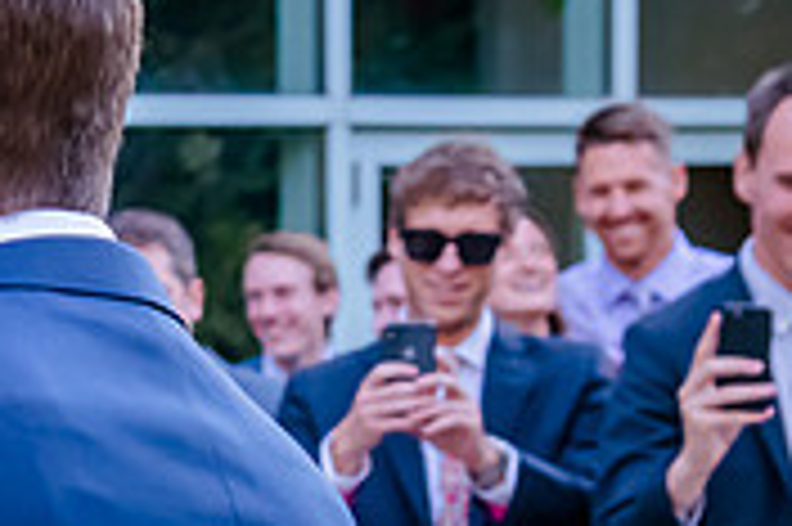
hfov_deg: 10.1
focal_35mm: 196
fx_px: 4308
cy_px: 631
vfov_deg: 6.9
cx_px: -418
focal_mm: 58
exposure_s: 1/320
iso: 3200
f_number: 5.6
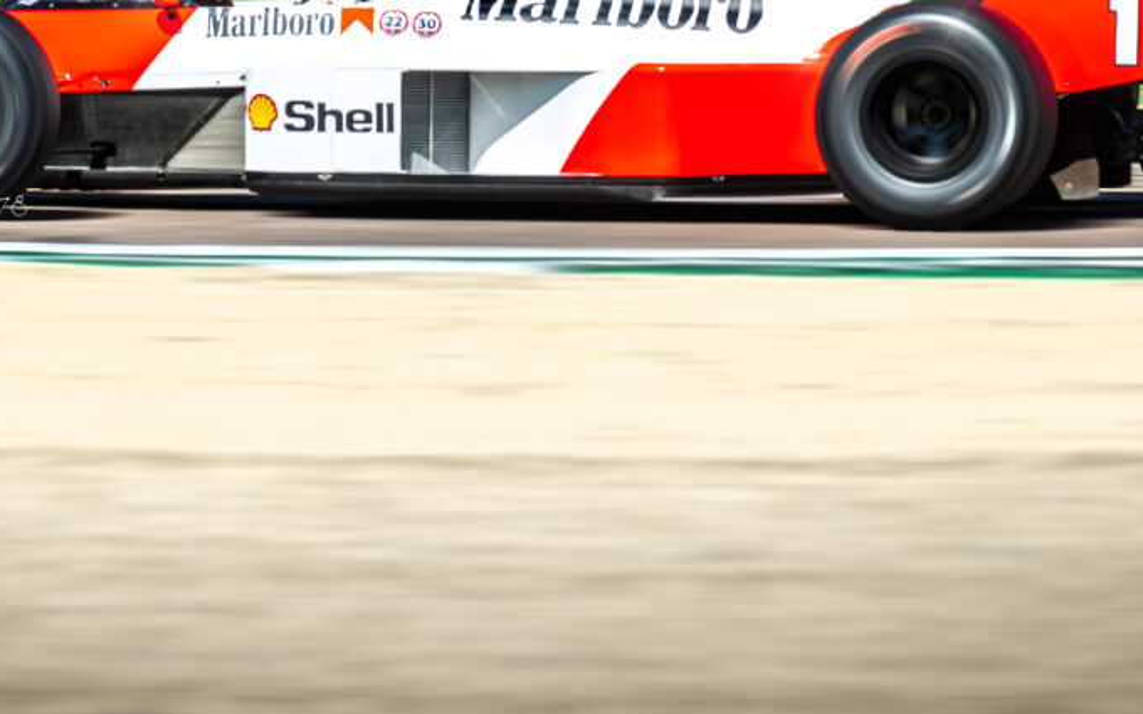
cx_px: 397
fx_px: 14952
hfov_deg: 4.4
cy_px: -151
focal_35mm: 480
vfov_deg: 2.7
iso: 80
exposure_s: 1/500
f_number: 5
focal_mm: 200
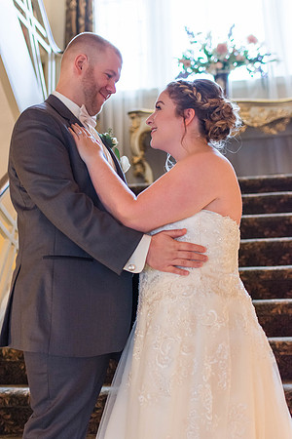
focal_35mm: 52
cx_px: 146
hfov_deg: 25.8
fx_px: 639
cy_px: 220
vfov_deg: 37.9
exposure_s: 1/100
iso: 800
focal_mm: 35
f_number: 2
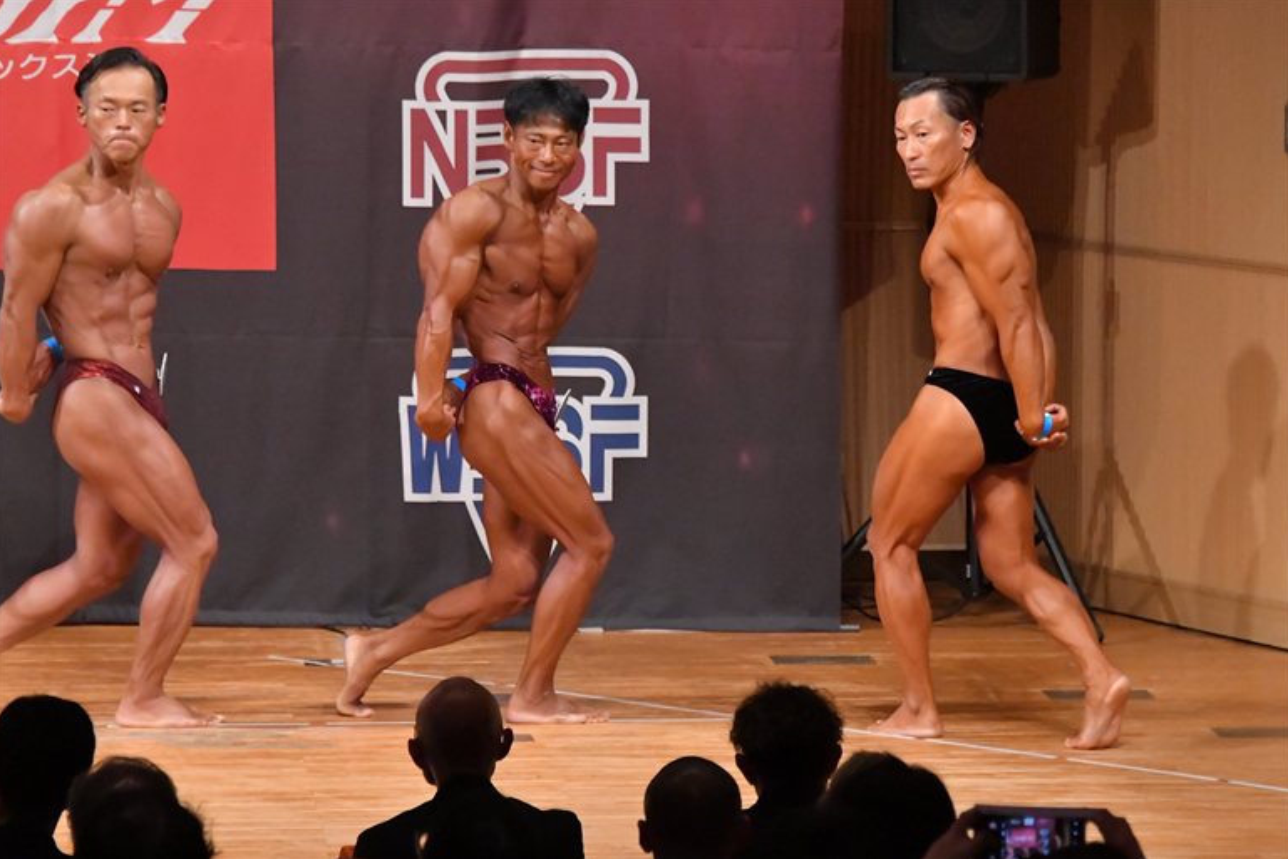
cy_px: 430
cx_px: 644
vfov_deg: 5.1
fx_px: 9733
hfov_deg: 7.6
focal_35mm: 272
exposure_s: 1/400
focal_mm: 180
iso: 11400
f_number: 5.6
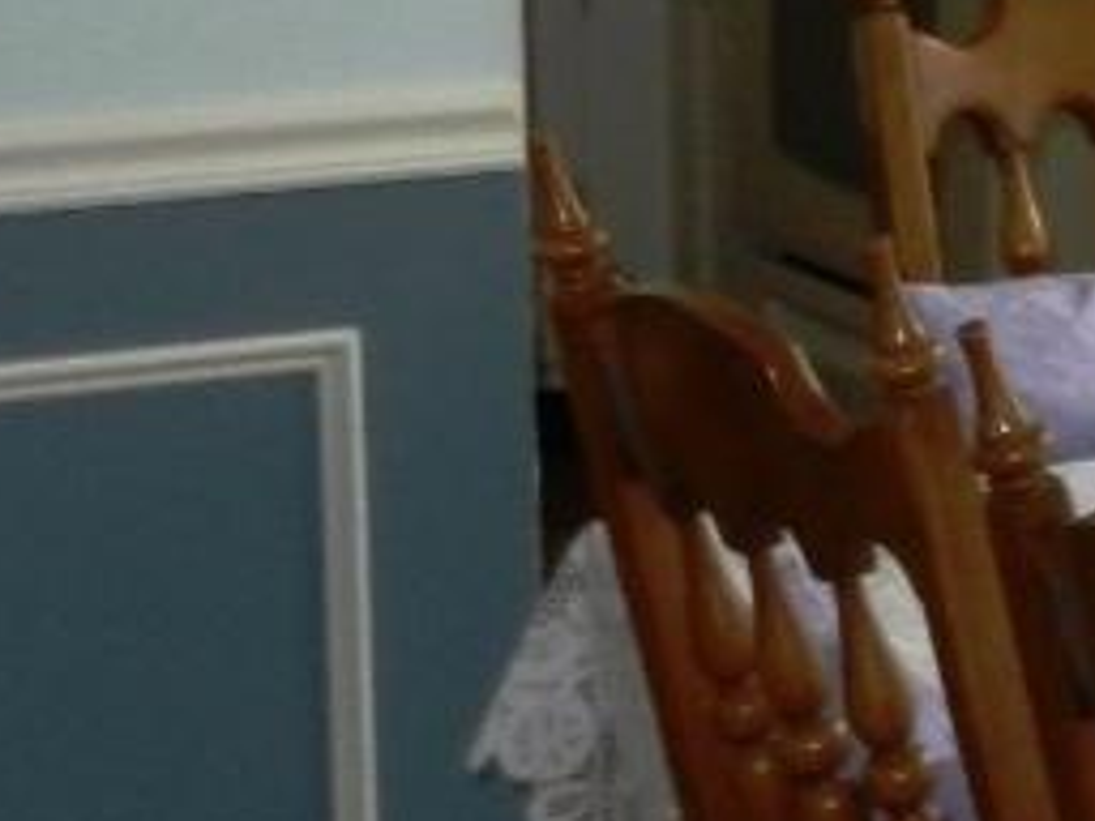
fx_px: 5156
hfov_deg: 10.9
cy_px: 73
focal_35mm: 163
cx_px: 2258
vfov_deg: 9.1
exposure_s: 1/30
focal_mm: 5.1
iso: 160
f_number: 3.6
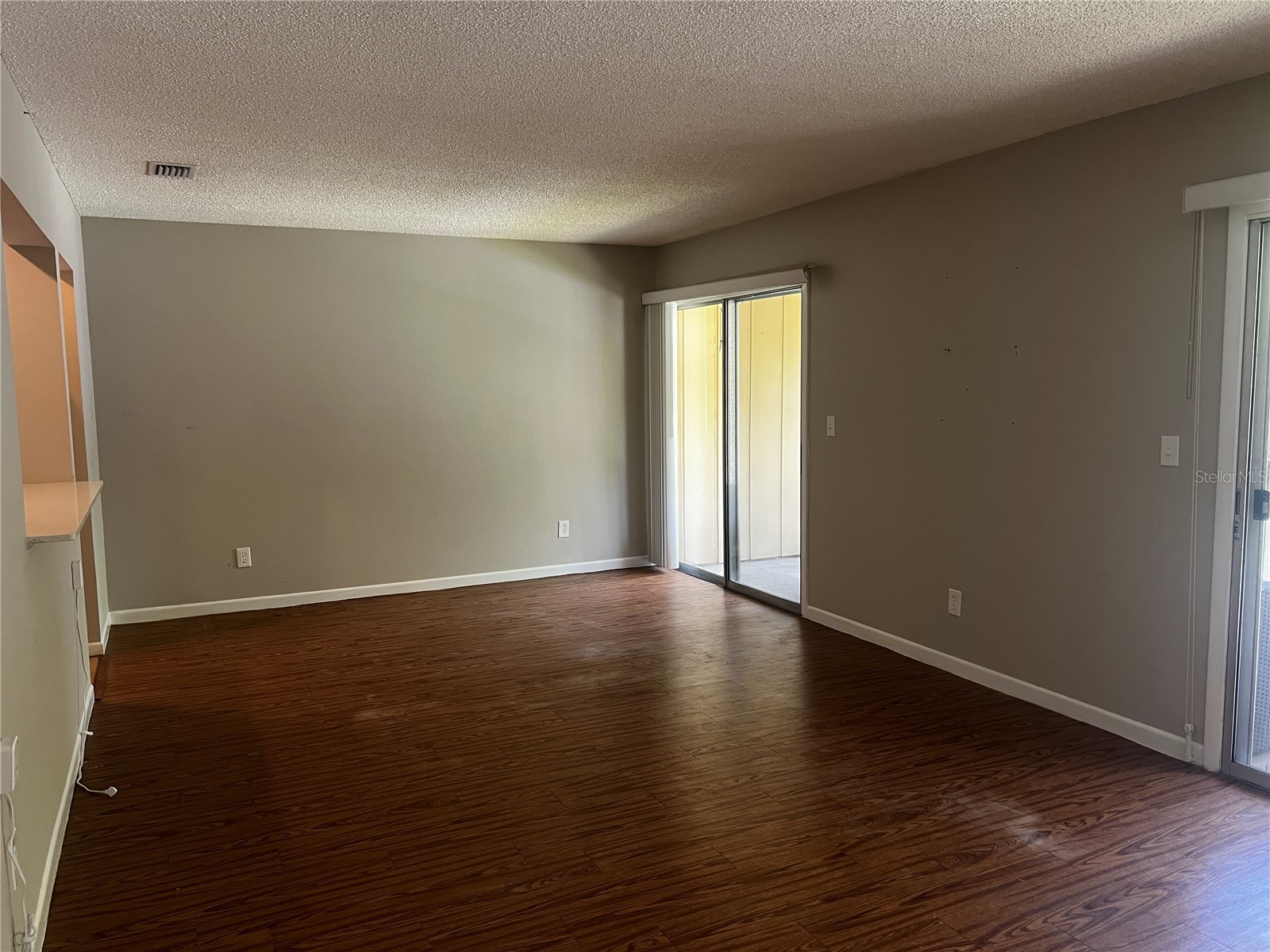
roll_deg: +0.7
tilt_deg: -6.6
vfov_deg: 53.1
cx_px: 635
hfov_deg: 67.3
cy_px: 476
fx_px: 954
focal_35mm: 26
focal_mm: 5.7
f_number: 1.5
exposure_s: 1/60
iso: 160
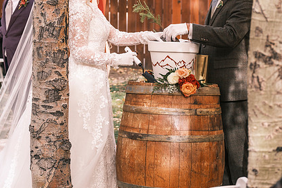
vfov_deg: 13.2
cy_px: 64
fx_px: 815
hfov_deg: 19.6
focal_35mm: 104
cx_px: 169
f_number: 3.2
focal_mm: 50
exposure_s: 1/500
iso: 400
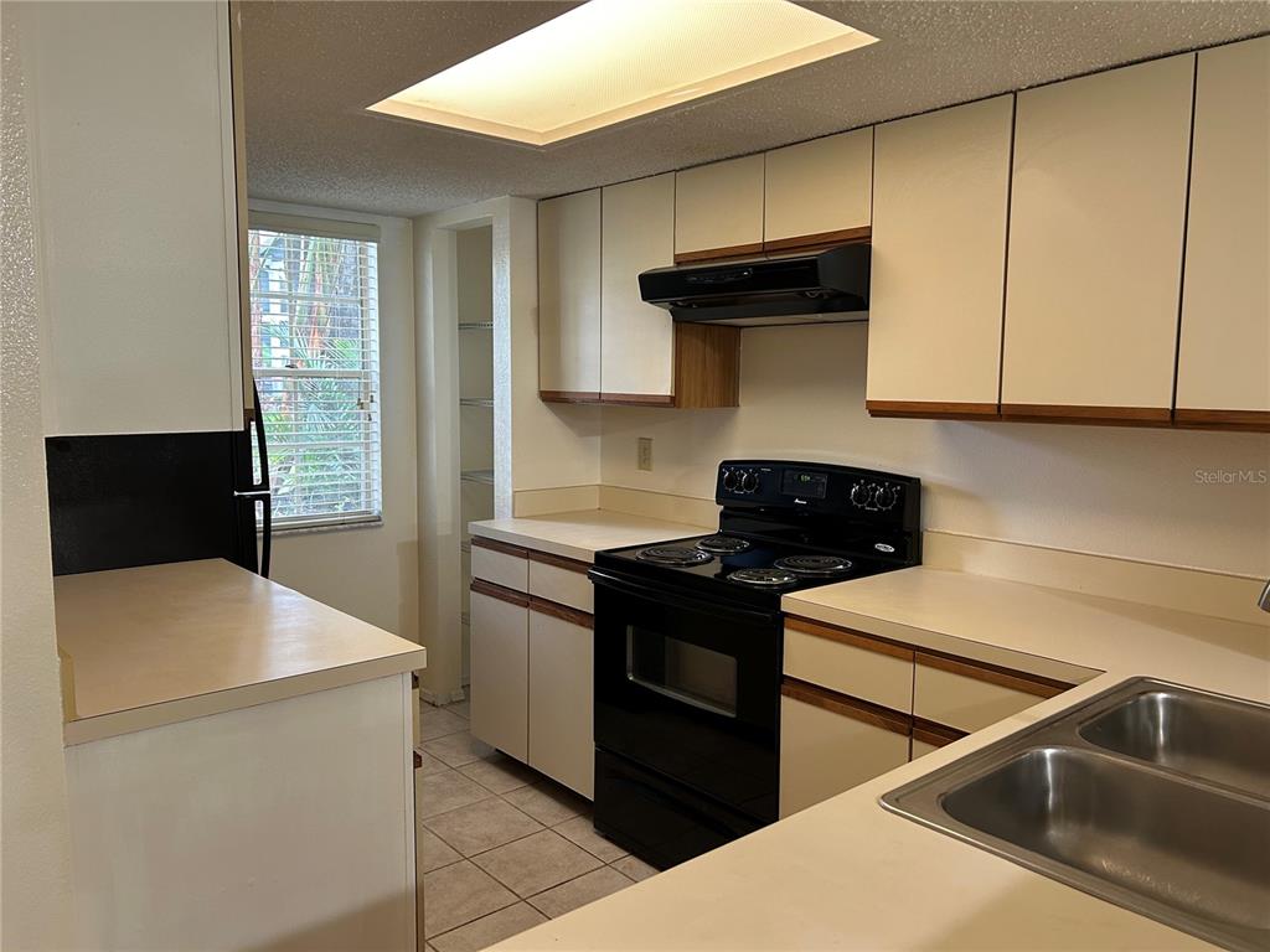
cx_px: 635
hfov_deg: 67.3
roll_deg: +0.3
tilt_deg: -5.8
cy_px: 476
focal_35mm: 26
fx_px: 954
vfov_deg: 53.1
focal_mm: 5.7
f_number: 1.5
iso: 160
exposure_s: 1/60
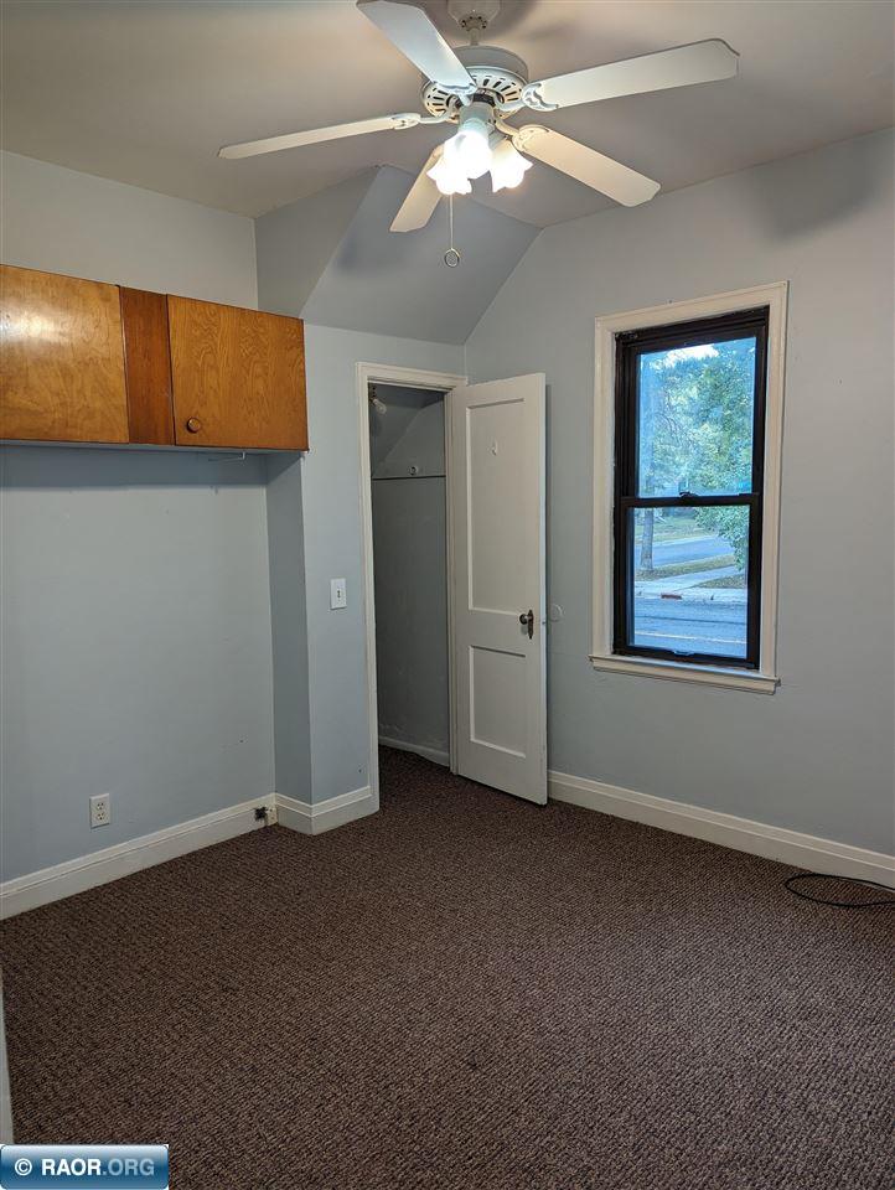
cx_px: 448
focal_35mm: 24
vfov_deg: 71.5
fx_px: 826
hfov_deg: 56.9
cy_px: 595
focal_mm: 6.81
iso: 74
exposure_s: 1/120
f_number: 1.85
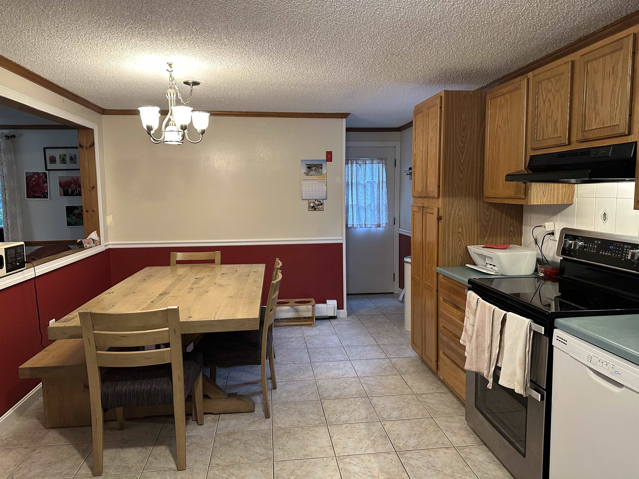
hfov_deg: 71.6
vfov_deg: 56.8
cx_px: 320
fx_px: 443
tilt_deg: -4.1
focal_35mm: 24
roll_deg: +1.4
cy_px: 240
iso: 320
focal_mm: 6.86
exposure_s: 1/60
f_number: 1.78
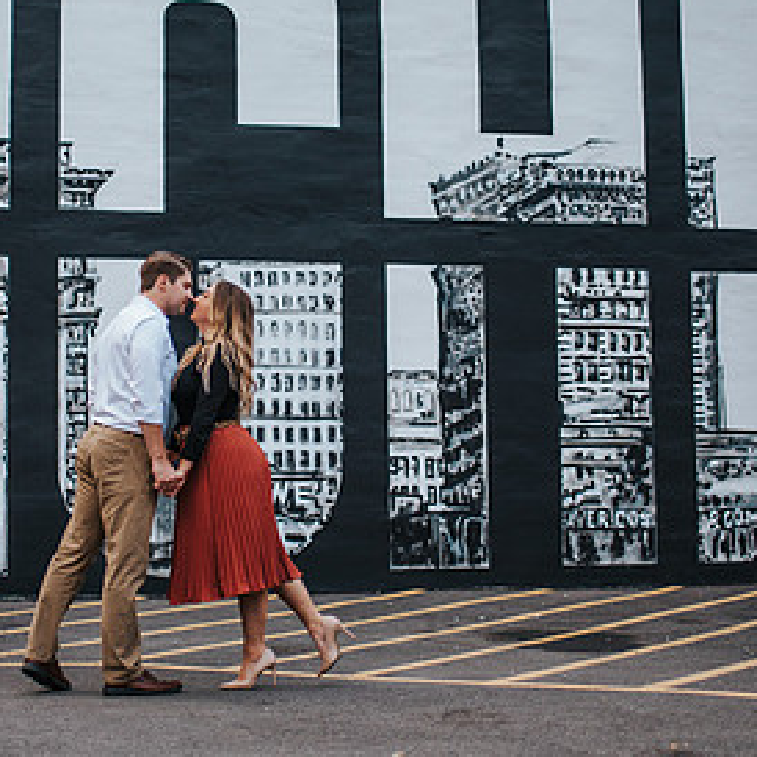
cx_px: 238
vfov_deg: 27.3
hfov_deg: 27.1
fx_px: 1559
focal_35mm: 63
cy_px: 341
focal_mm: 35
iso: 320
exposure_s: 1/800
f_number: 1.8
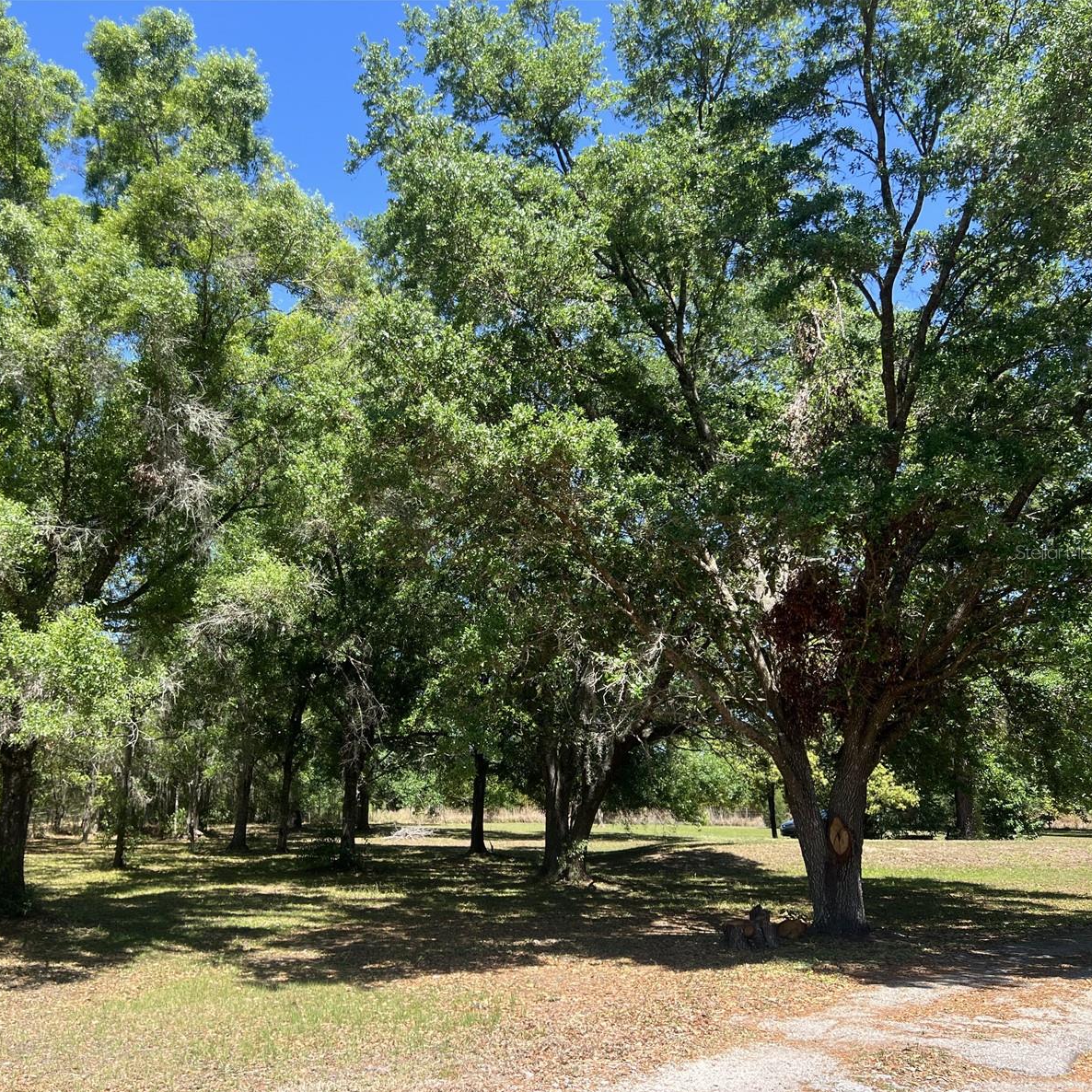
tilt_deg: +12.5
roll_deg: -0.2
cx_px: 366
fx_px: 1106
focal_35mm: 31
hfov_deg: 51.6
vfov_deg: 52.5
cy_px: 552
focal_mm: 5.7
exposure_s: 1/1147
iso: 50
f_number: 1.5
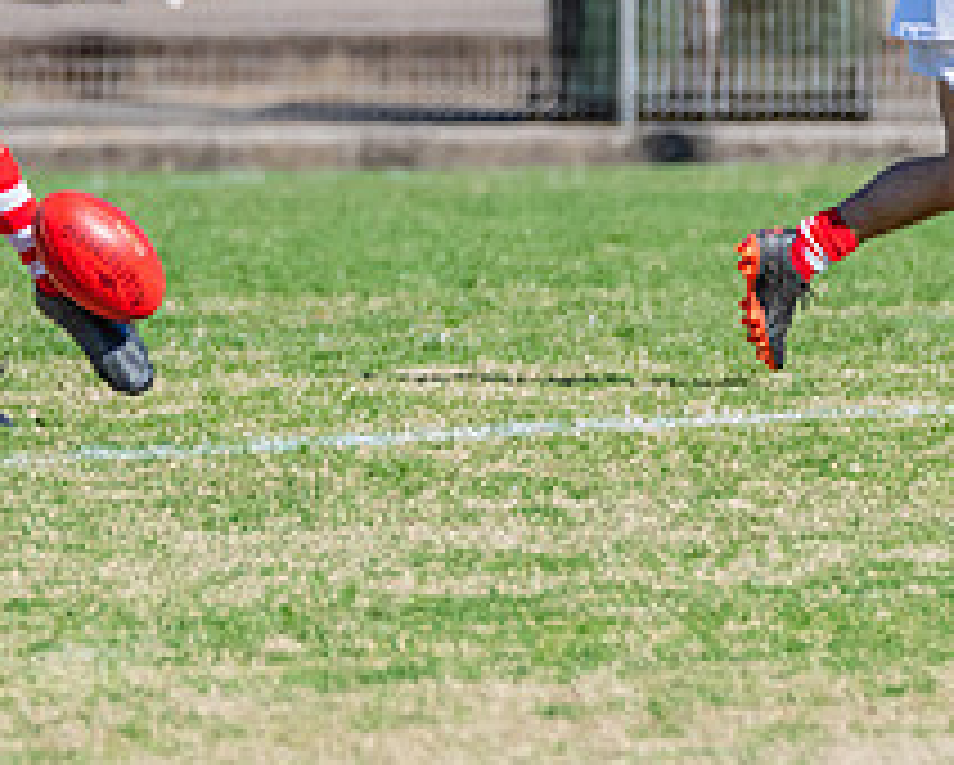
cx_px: -135
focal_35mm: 1754
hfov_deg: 1.1
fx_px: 49569
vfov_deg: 0.9
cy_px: 17
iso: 800
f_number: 9
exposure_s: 1/1600
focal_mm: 420
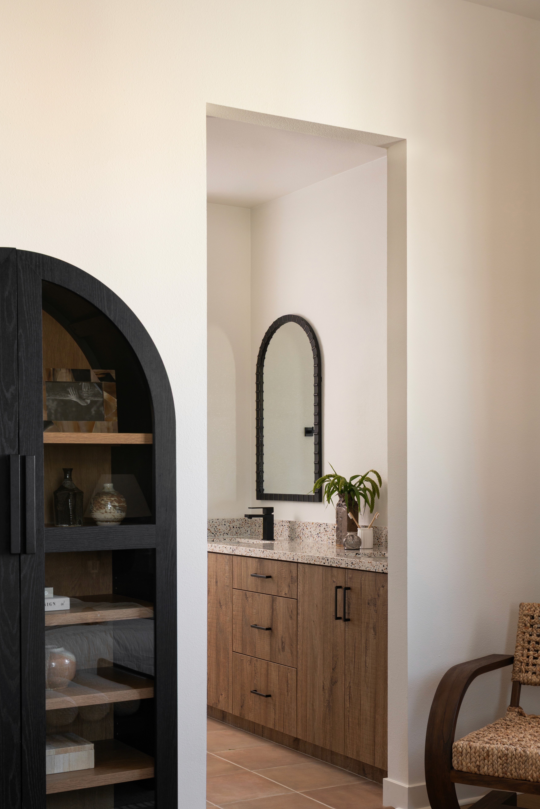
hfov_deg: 27.5
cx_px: 258
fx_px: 1102
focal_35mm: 49
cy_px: 494
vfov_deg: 40.1
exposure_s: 1/8
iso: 250
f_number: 9
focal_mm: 37
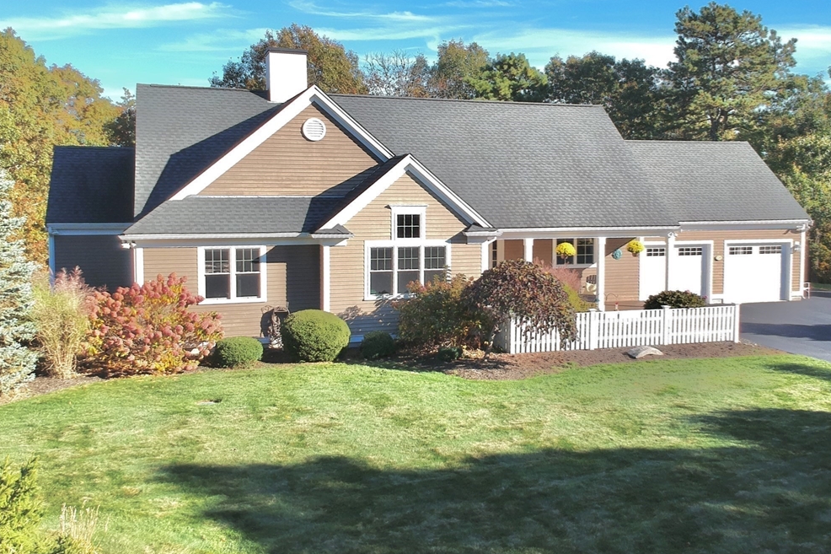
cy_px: 250
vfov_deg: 47.8
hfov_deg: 67.4
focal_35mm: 27
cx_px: 430
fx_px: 623
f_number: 2.6
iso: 100
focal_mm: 4.49
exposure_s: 1/500
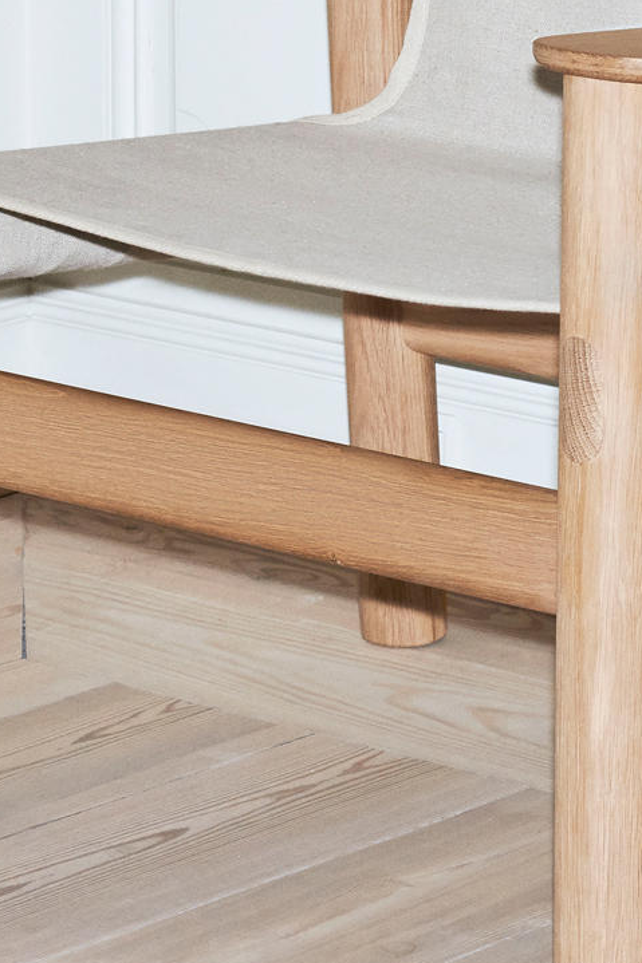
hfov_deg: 5.6
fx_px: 6476
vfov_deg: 8.4
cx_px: 819
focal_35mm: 242
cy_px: -212
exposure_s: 1/200
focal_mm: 58
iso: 500
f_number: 9
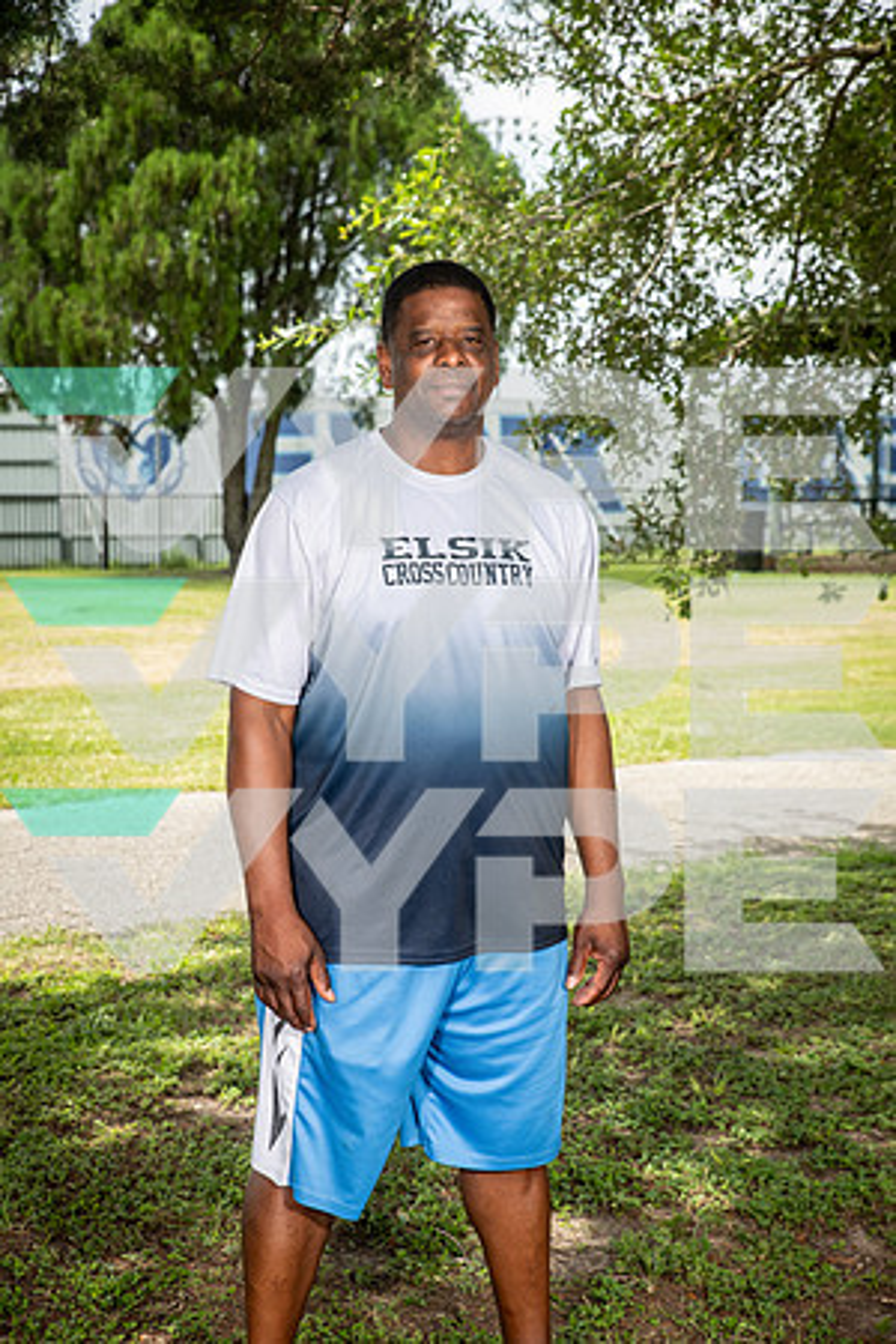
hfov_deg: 23.4
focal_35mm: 58
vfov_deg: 34.5
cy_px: 672
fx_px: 2165
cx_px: 448
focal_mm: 58
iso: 250
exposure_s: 1/400
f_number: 6.3
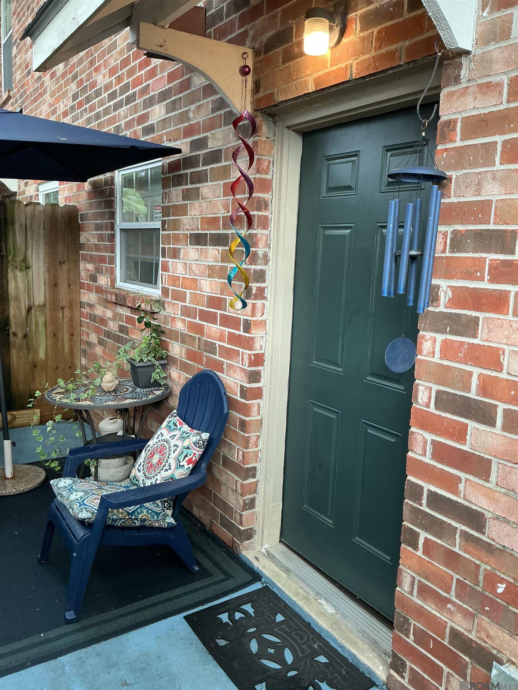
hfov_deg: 48.2
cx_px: 259
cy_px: 345
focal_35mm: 29
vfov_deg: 61.7
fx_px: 579
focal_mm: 3
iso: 80
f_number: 1.8
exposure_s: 1/60
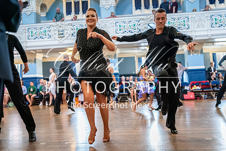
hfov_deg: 54.4
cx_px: 113
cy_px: 76
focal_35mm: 35
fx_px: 220
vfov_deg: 37.9
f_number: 2
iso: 6400
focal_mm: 35
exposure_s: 1/500
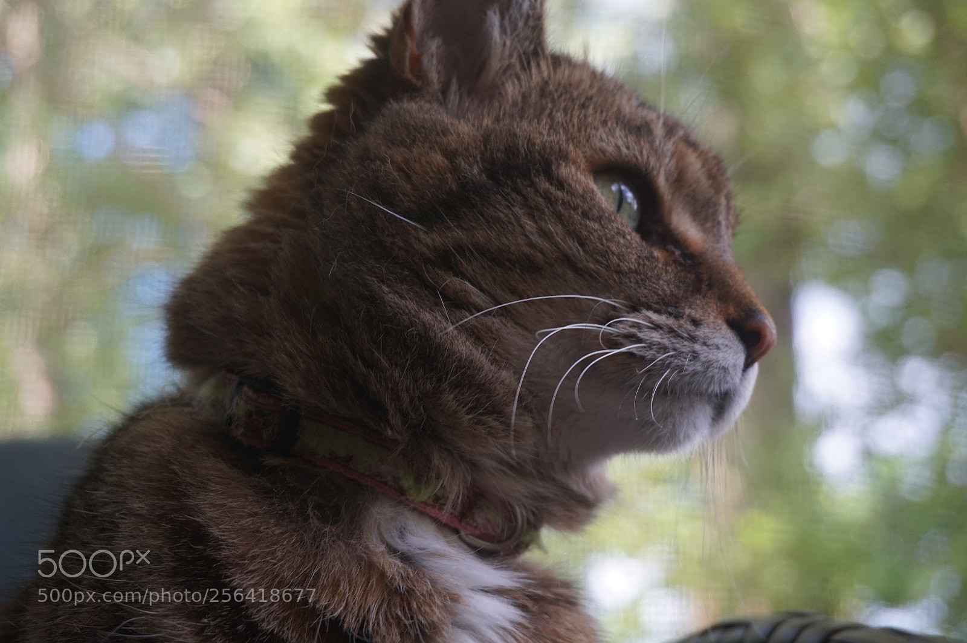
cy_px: 322
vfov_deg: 21.5
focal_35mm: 63
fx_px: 1691
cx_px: 484
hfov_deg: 31.9
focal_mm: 42
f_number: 5.6
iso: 250
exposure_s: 1/80
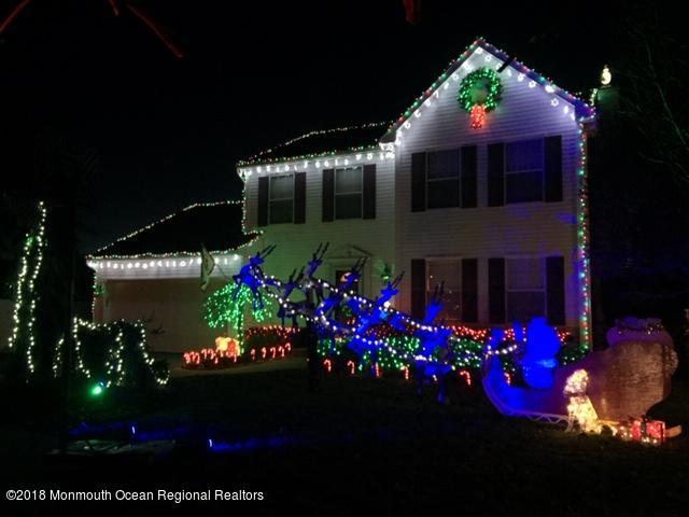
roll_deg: -0.8
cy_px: 258
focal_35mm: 29
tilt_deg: +3.8
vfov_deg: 48.2
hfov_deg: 61.7
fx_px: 577
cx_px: 344
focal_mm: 4.15
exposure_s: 1/15
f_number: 2.2
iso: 250
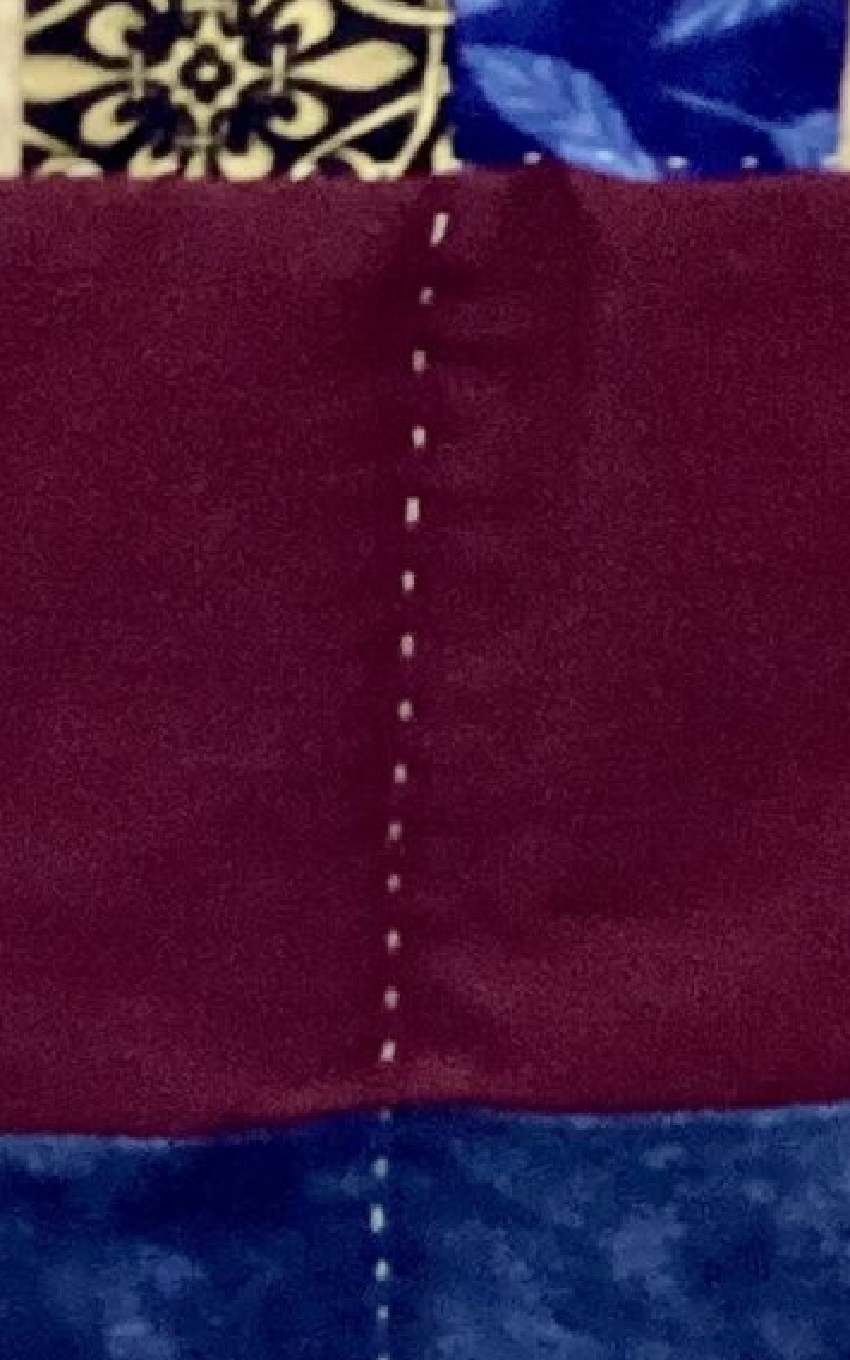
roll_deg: -1.6
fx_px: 5486
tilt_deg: -29.0
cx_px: 283
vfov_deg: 14.1
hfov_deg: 8.9
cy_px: 994
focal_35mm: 148
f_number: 2.4
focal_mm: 3.3
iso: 400
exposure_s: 1/50
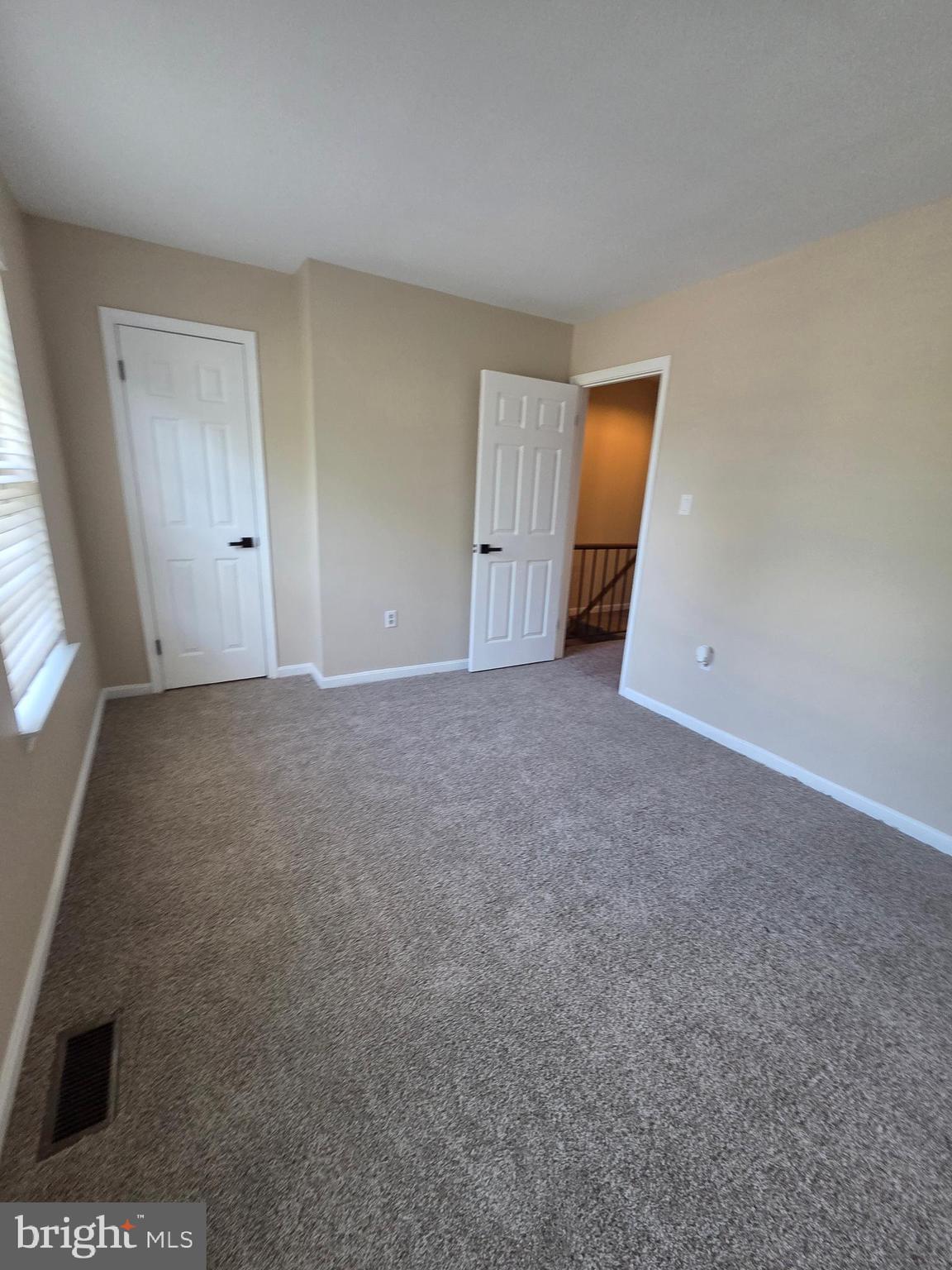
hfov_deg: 89.9
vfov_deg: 106.2
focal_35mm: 13
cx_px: 476
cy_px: 635
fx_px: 477
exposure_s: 1/60
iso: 200
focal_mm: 2.2
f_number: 2.2
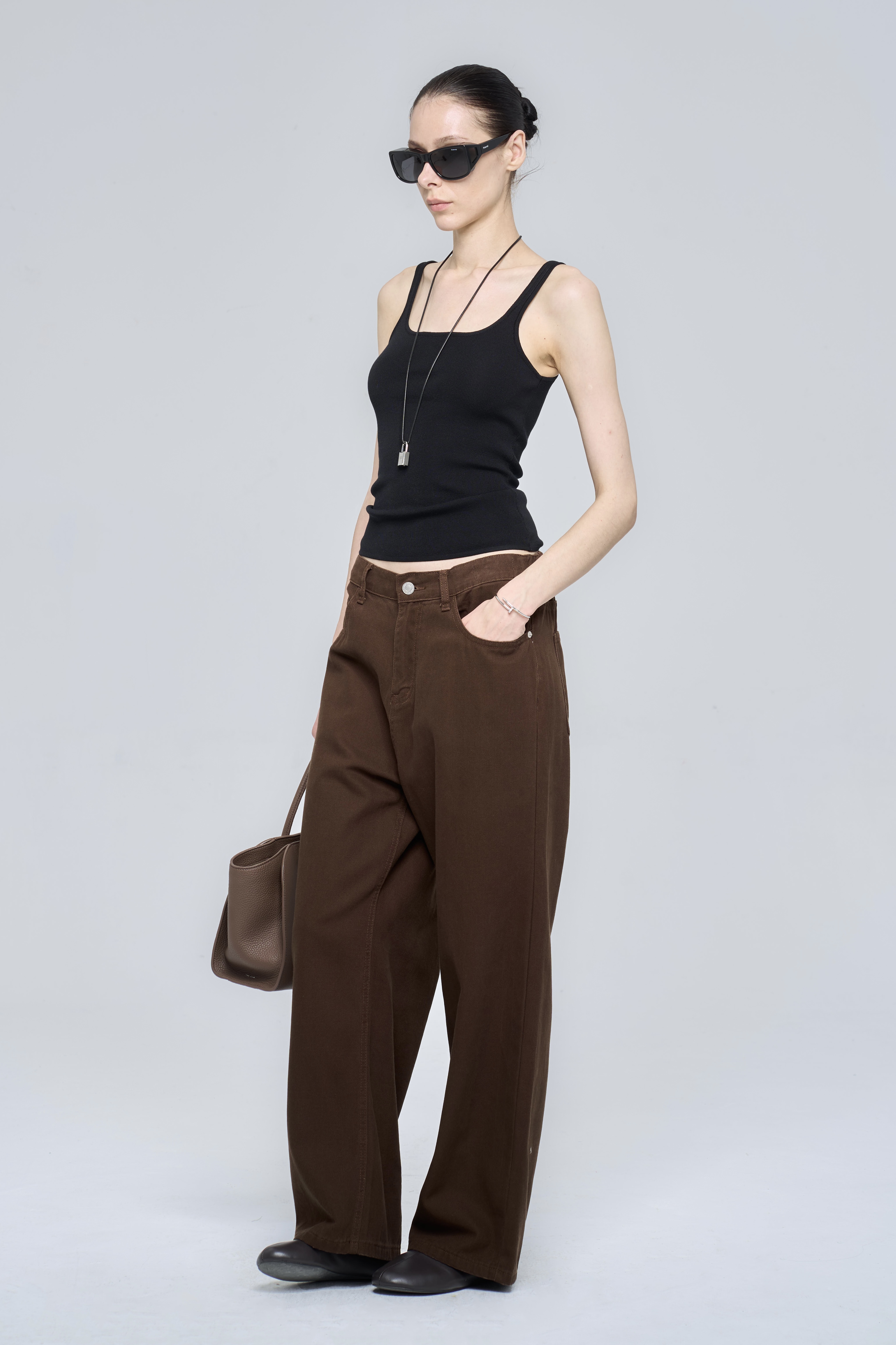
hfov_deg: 16.1
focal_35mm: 85
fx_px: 3173
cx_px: 448
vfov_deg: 23.9
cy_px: 672
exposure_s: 1/125
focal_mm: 85
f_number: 8
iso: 200
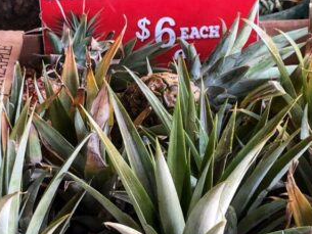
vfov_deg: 15.7
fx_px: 848
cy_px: 145
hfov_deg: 20.8
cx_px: 118
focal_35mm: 94
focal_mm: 4
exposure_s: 1/17
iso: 40
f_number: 1.8
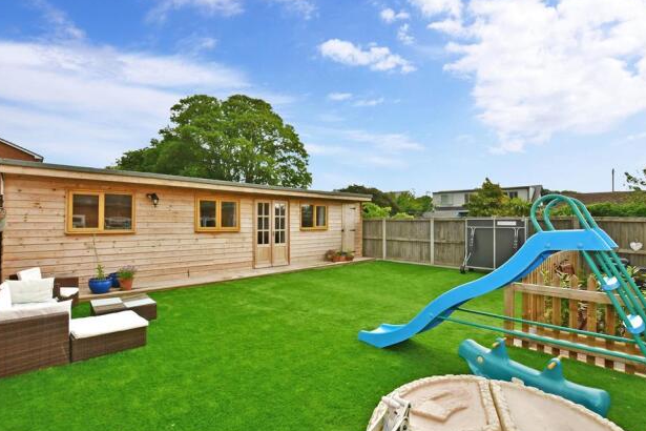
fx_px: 287
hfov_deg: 96.7
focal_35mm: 16
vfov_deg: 73.7
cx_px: 333
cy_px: 217
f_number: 8
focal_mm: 10
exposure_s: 1/125
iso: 160
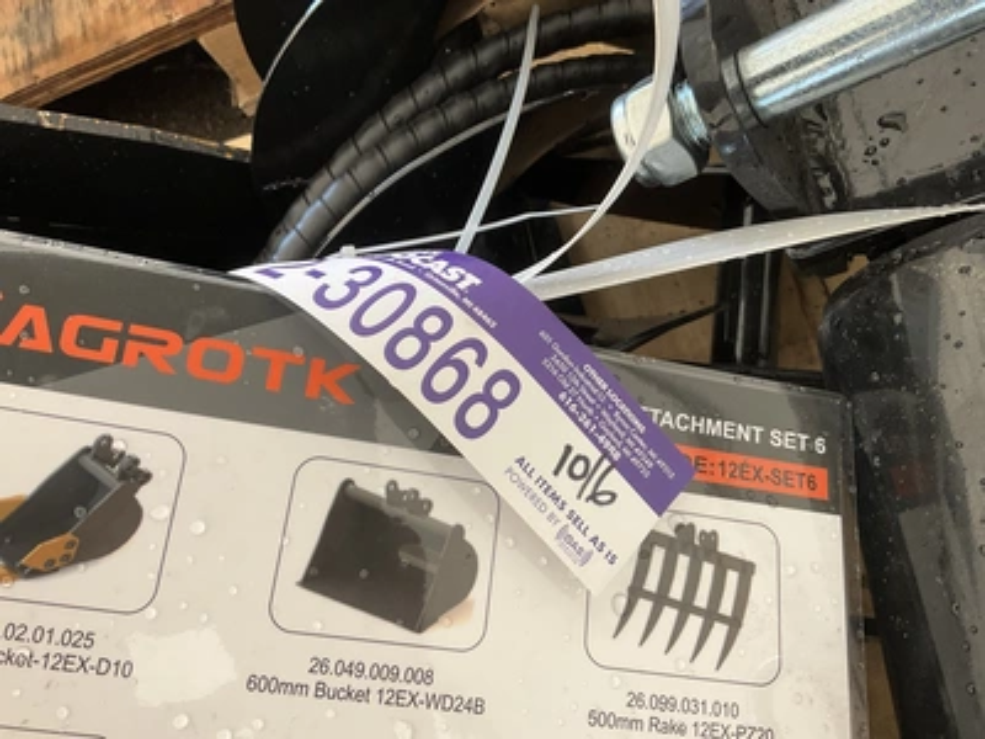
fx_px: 825
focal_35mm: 29
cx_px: 492
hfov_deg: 61.7
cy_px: 370
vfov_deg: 48.2
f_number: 1.8
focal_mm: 3
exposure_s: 1/122
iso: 40
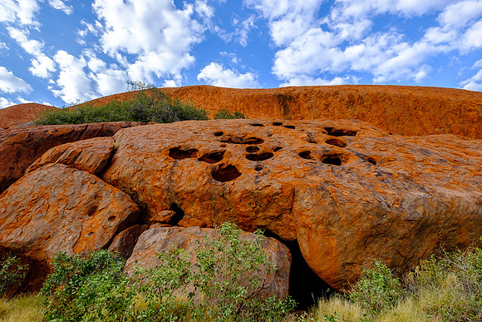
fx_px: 217
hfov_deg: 95.9
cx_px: 260
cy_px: 174
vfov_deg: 73.0
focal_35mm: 16
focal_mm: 10
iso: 200
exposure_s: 1/210
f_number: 5.6
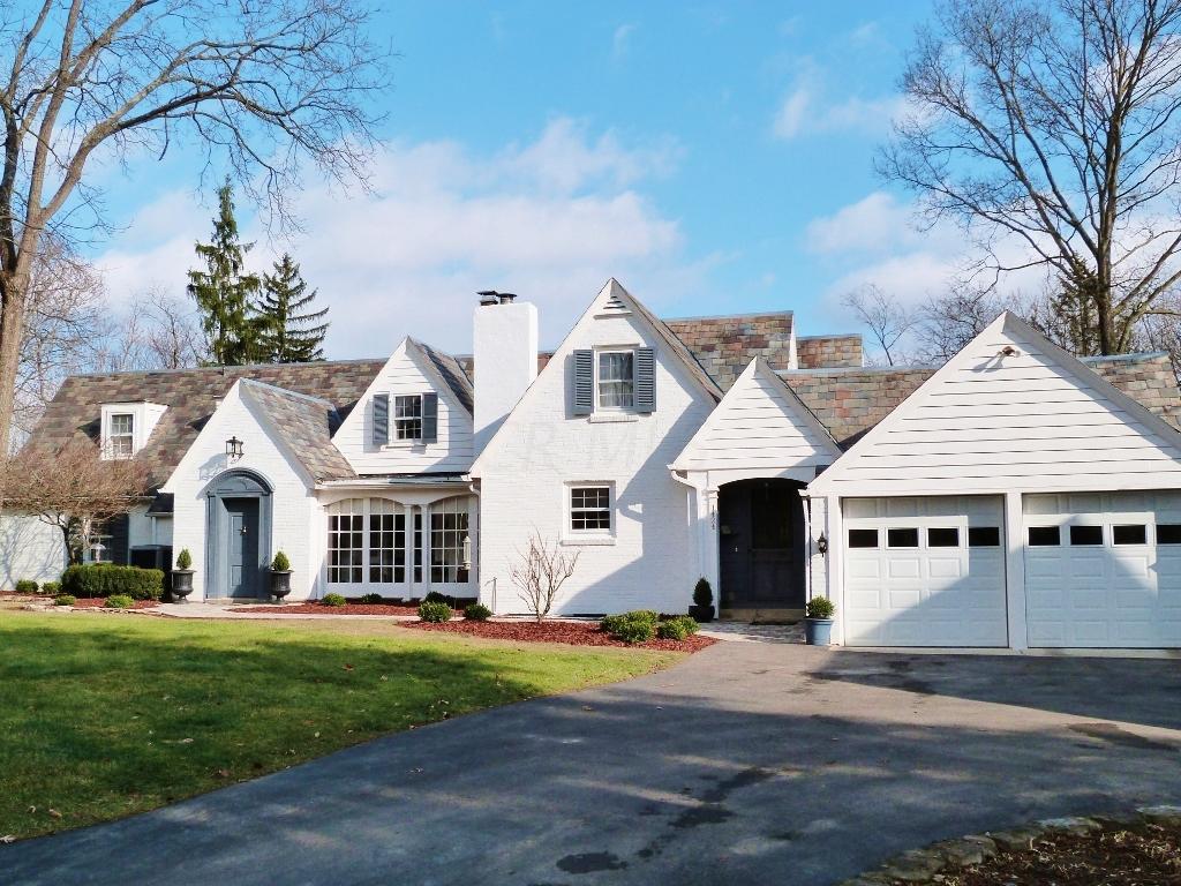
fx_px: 1228
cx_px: 590
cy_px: 443
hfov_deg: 51.4
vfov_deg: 39.7
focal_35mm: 36
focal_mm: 6.3
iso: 160
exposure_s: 1/500
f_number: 5.6
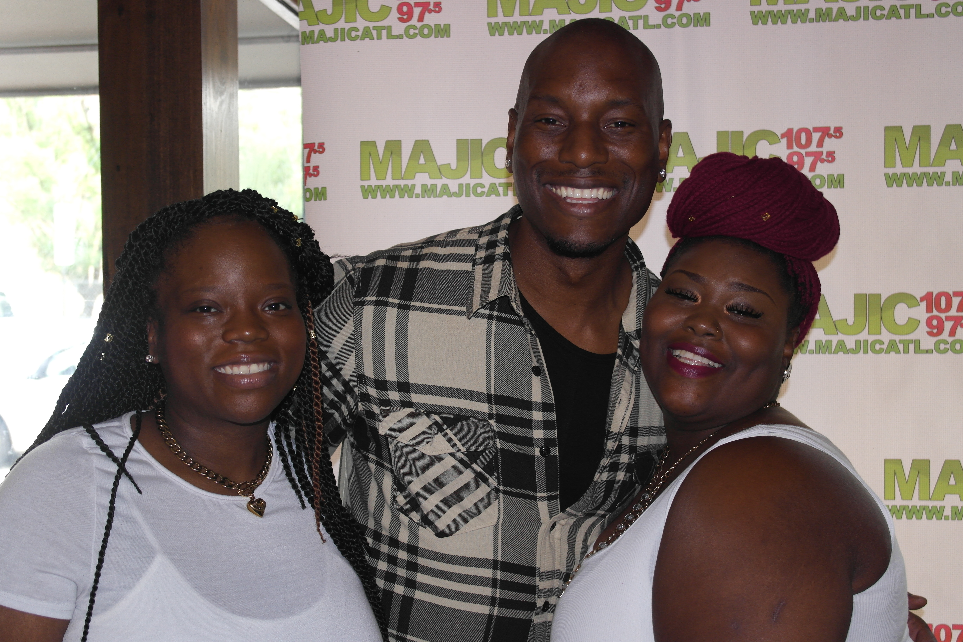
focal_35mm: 43
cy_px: 321
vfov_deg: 31.2
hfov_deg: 45.4
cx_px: 482
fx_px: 1150
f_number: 4
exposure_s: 1/50
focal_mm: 28
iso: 400
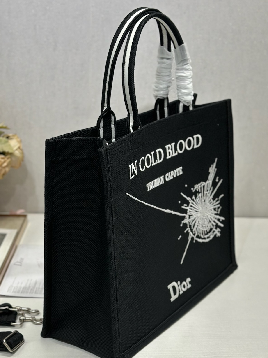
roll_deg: -2.7
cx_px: 137
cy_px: 197
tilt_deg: -20.8
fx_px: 640
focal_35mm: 62
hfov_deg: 23.6
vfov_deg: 31.2
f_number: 1.78
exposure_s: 1/141
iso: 80
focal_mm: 6.86
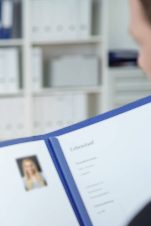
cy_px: 132
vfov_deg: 19.6
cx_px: -19
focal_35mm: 104
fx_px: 654
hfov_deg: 12.9
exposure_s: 1/200
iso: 100
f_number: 2.5
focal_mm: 55
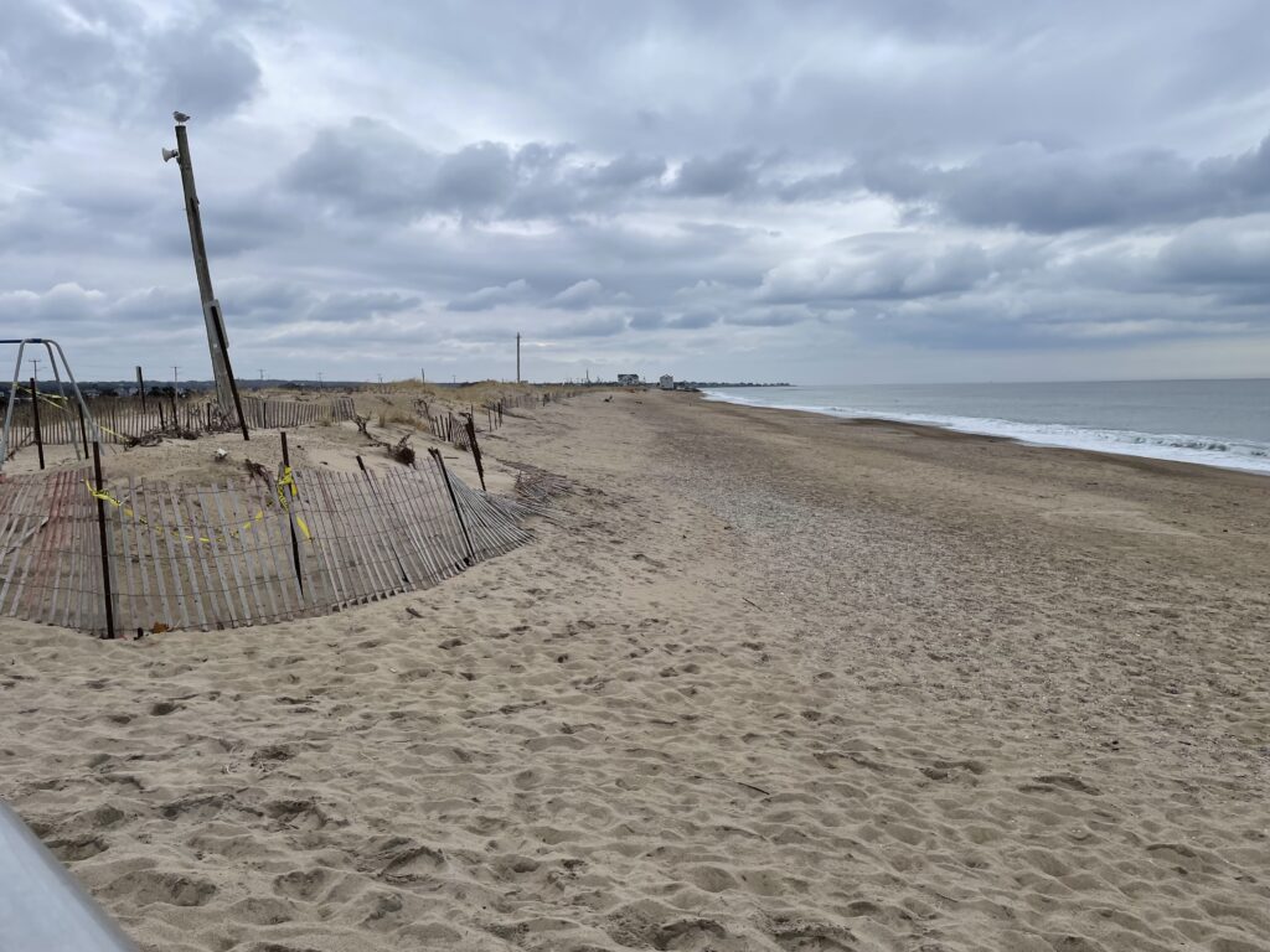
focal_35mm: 26
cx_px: 635
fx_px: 954
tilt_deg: -4.9
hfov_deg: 67.3
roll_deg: +1.0
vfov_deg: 53.1
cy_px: 476
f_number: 1.6
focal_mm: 4.2
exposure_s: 1/2304
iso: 32
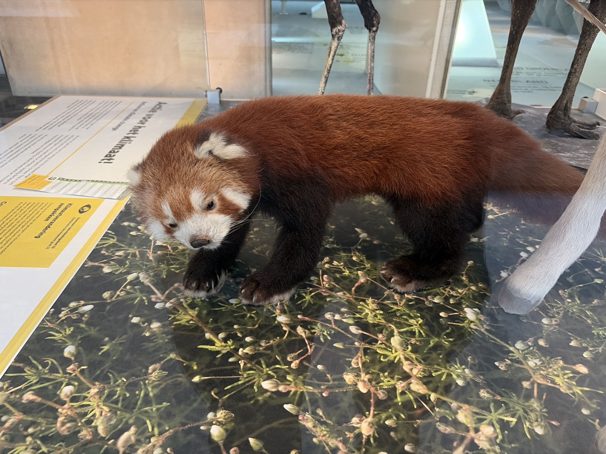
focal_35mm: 26
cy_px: 227
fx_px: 455
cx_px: 303
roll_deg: -1.0
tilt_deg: -30.1
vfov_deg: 53.1
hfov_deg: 67.3
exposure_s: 1/48
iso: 400
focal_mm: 5.96
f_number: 1.6
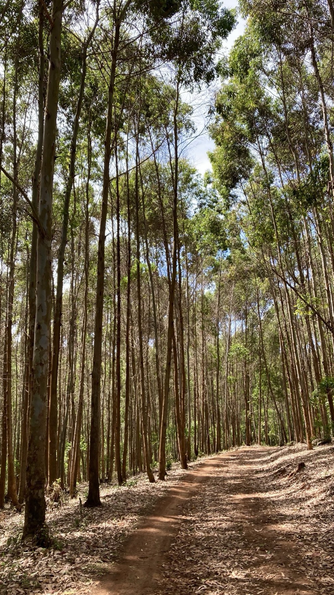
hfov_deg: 37.7
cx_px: 186
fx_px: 488
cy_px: 294
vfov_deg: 62.6
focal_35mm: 31
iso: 20
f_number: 1.8
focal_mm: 3.99
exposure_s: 1/350
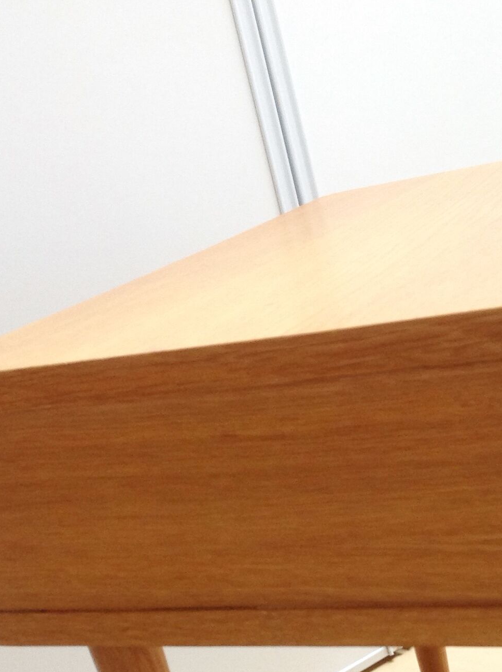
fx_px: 1357
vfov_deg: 26.8
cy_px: 613
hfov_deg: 20.8
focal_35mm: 70
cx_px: 367
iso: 100
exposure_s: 1/15
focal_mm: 4.28
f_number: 2.4
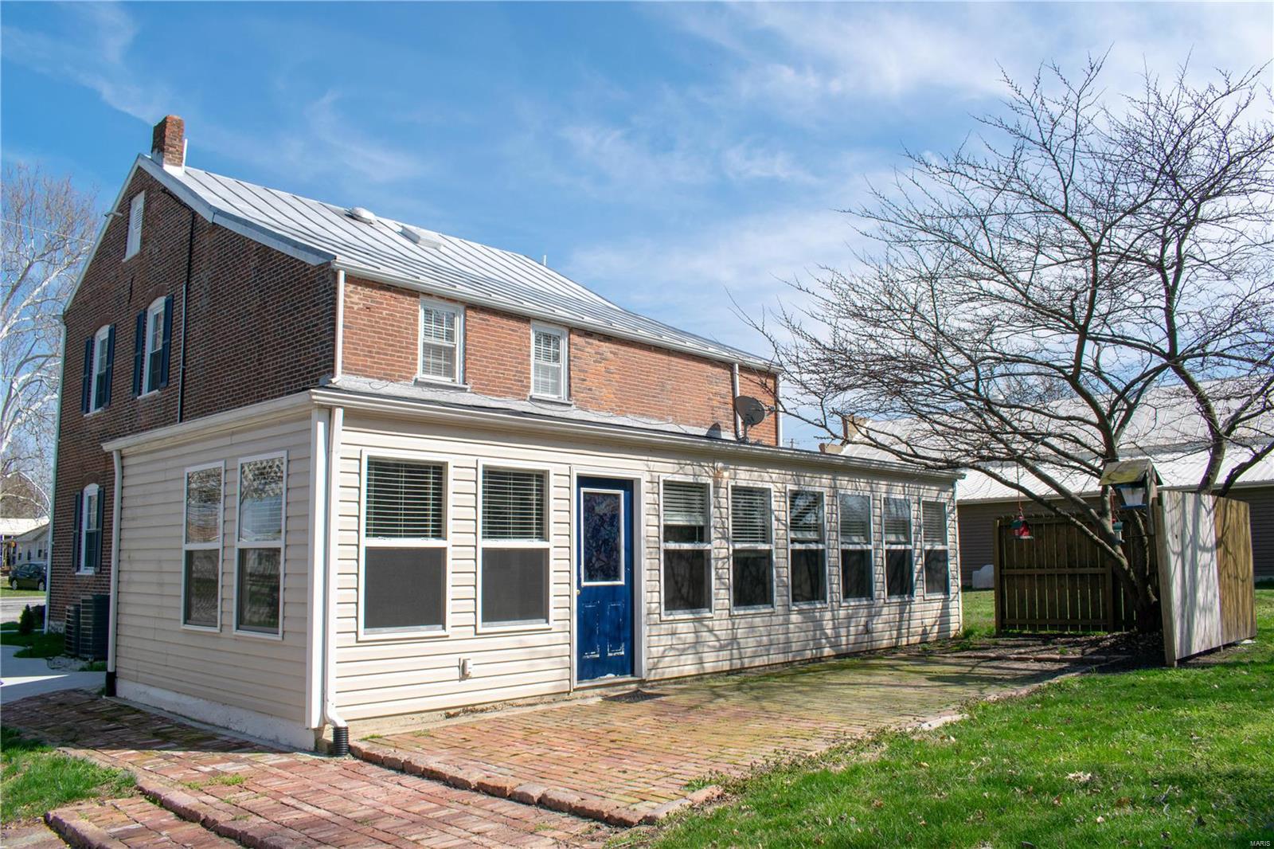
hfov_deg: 53.1
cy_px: 424
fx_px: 1274
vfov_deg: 36.9
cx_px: 637
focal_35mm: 36
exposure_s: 1/60
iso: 200
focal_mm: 24
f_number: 4
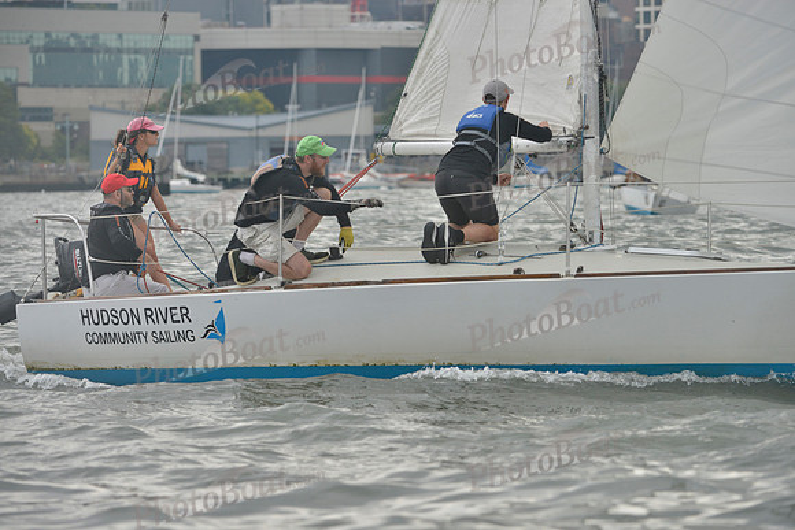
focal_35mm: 240
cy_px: 265
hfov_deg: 8.6
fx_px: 5301
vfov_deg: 5.7
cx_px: 398
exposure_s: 1/1000
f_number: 7.1
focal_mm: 240
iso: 400
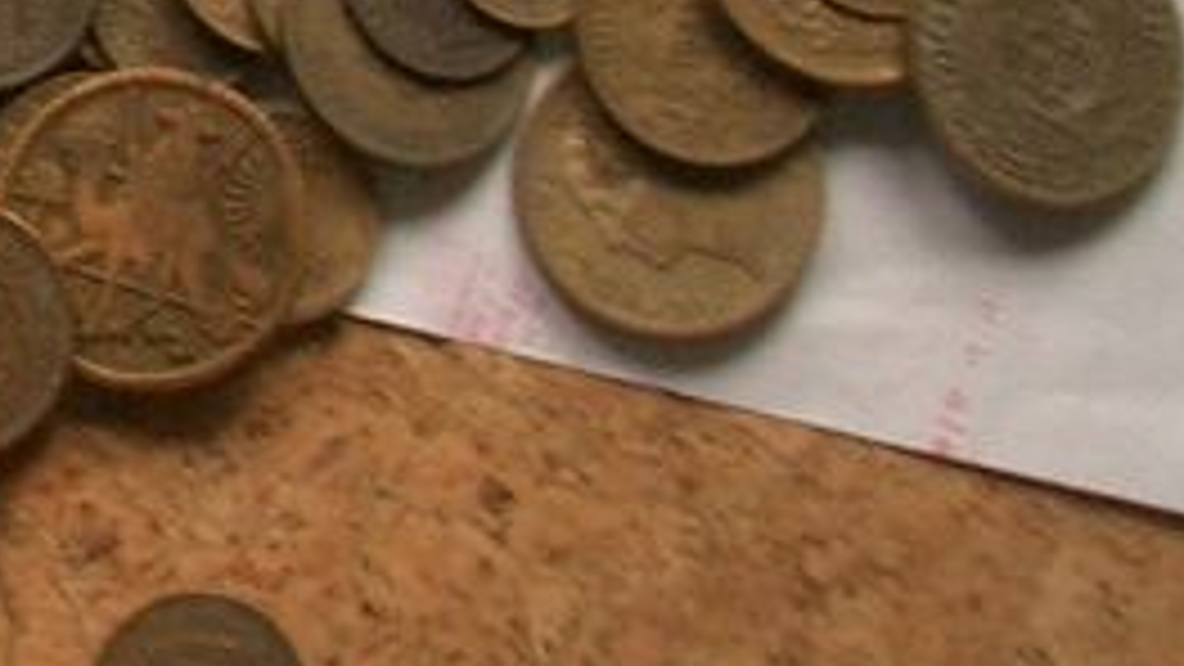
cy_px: -616
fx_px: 4553
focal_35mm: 145
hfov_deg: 13.8
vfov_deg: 8.0
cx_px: -693
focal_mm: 5.8
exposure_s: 1/50
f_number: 2.6
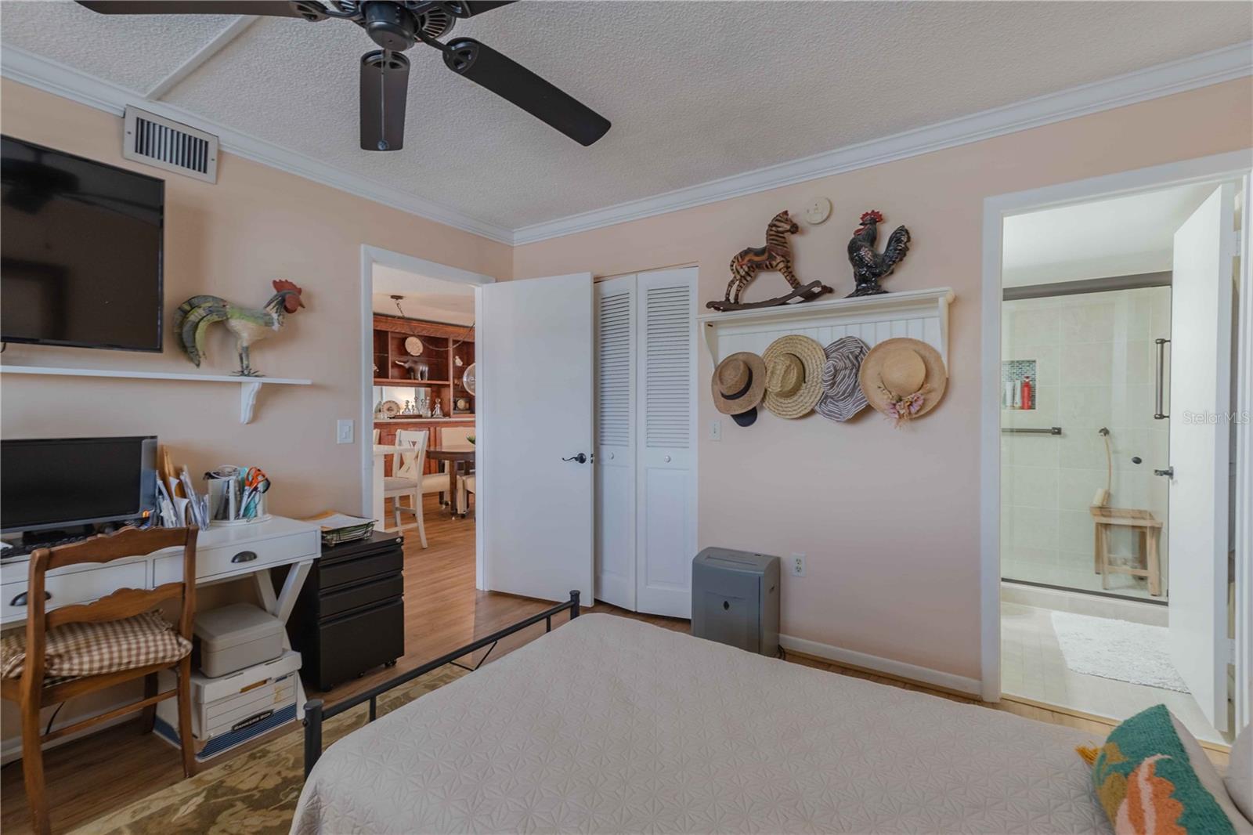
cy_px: 418
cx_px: 626
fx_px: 574
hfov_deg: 95.0
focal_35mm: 16
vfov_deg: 72.0
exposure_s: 1/40
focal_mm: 11
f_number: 5
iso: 200
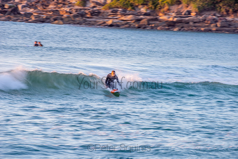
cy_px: 80
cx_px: 119
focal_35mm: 500
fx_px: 3306
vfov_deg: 2.8
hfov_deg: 4.1
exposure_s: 1/10
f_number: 11
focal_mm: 500
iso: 64
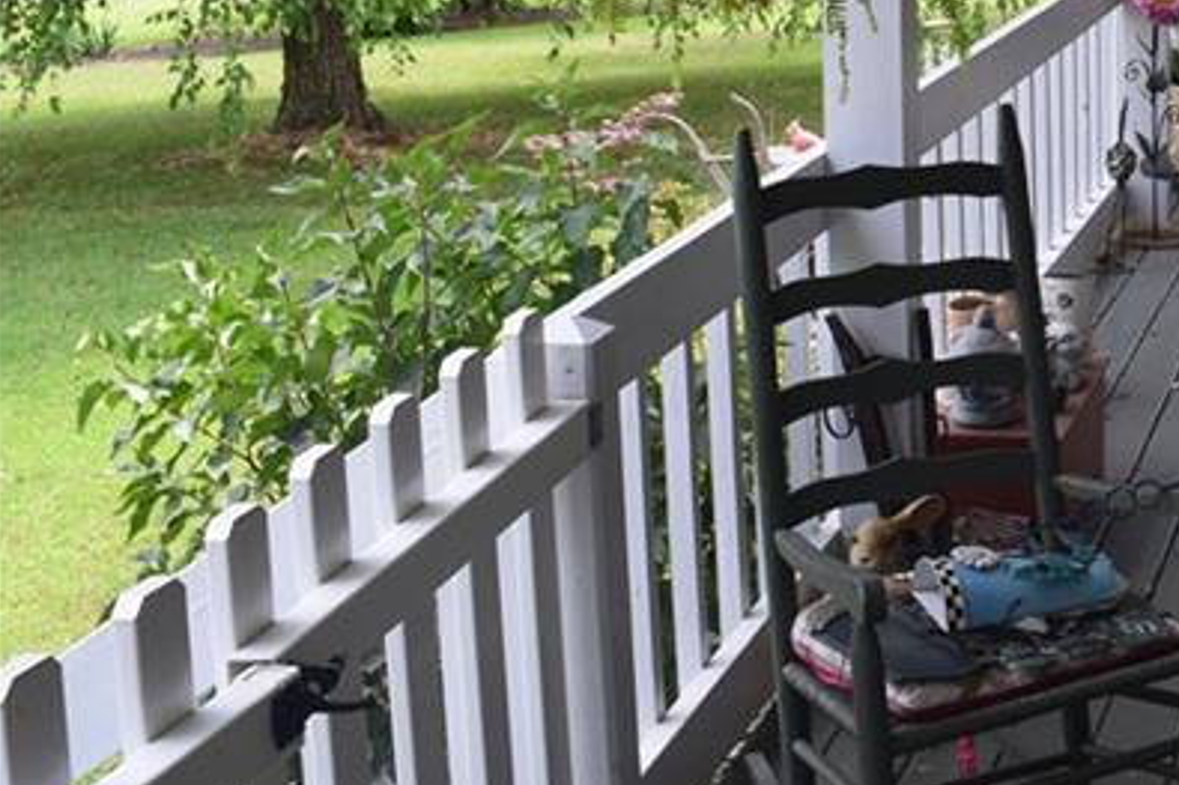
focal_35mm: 70
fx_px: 2291
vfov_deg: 18.9
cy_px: 6
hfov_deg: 25.1
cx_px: 1522
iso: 400
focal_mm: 18
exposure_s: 1/100
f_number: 9
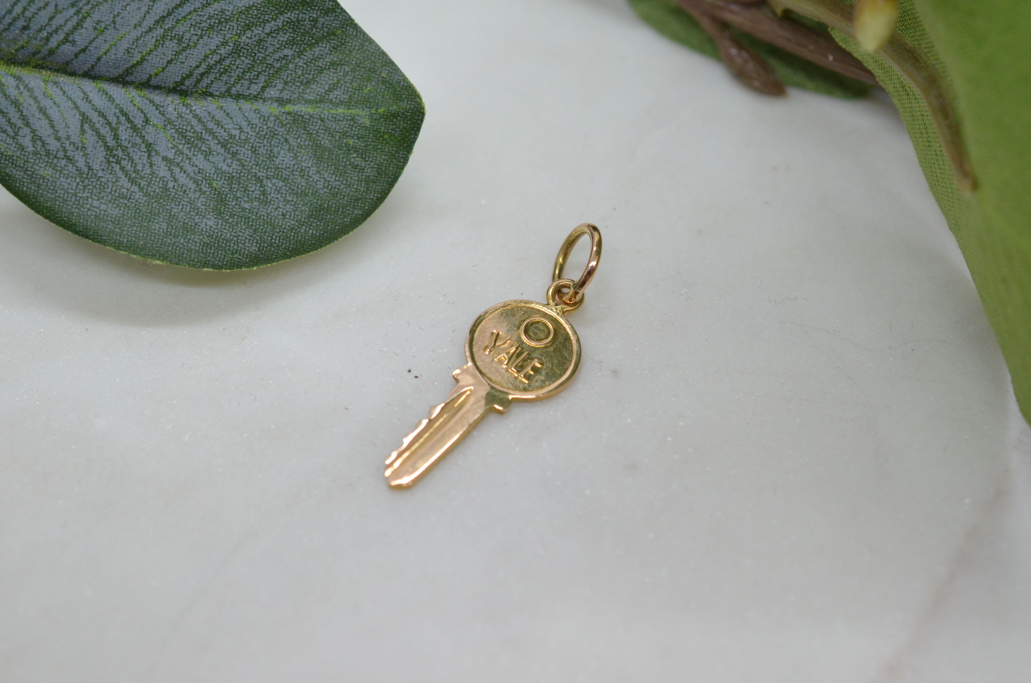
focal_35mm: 60
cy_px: 342
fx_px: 1715
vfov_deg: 22.5
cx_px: 516
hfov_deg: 33.5
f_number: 8
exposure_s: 1/250
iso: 1000
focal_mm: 40
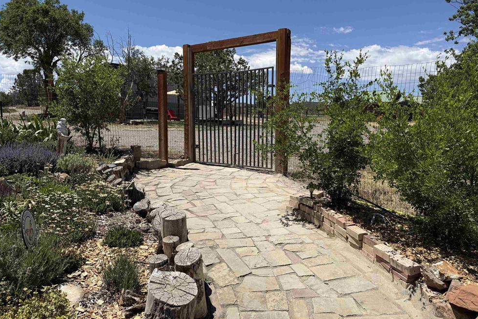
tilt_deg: -3.1
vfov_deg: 49.5
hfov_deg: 69.4
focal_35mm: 26
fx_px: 345
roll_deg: -0.8
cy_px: 144
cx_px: 243
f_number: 1.78
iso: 80
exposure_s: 1/6711
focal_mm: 6.76
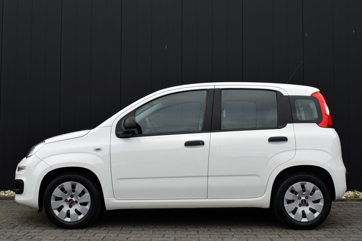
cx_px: 181
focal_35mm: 42
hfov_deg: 46.4
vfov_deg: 31.9
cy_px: 120
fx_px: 422
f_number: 10
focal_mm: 28
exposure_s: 1/400
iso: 200
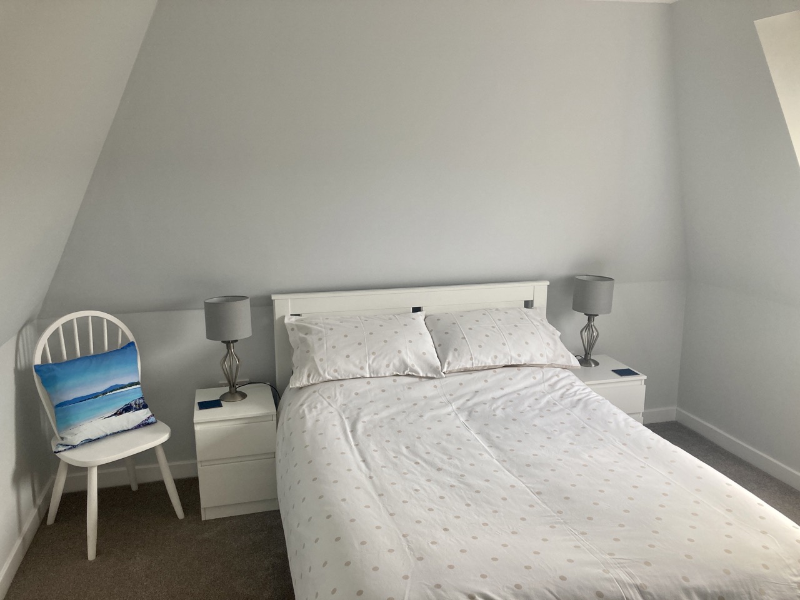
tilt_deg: -11.5
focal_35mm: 28
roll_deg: -0.8
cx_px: 400
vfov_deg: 49.7
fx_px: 647
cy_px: 300
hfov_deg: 63.4
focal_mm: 3.99
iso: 40
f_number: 1.8
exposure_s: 1/121
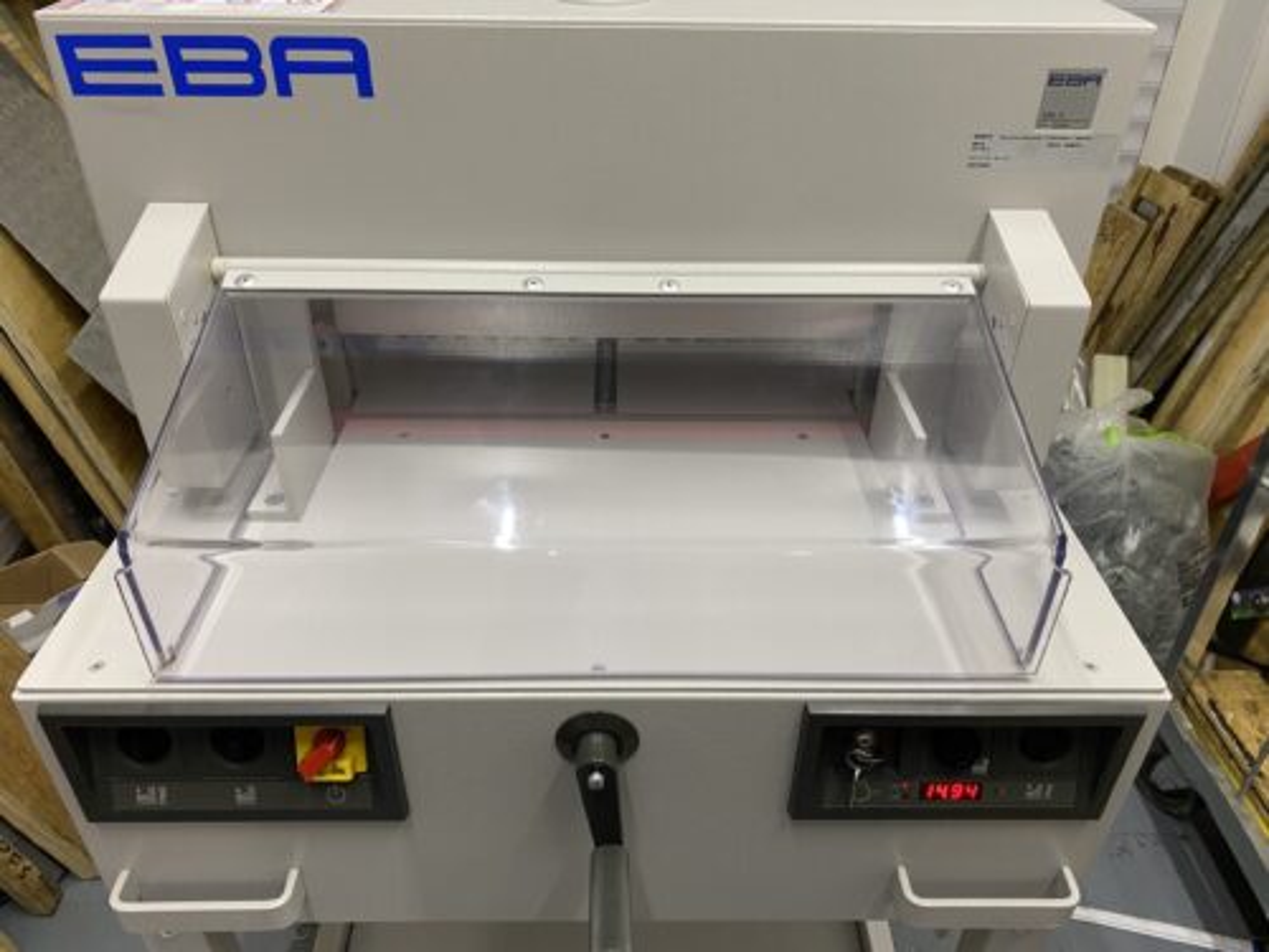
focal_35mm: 26
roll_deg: -0.5
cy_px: 476
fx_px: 953
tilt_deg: -36.8
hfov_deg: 67.3
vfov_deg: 53.1
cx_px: 634
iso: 100
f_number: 1.8
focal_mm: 4.25
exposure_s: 1/50
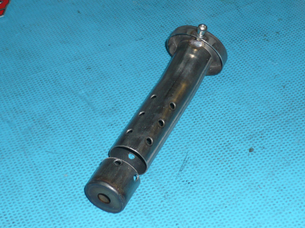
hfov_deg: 27.0
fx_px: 634
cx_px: 152
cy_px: 114
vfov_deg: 20.4
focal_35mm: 72
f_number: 3.7
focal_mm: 7.9
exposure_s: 1/30
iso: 100
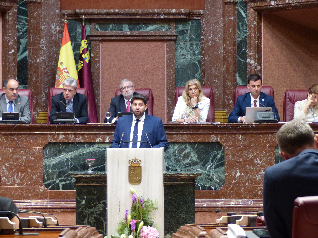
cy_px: 119
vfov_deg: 13.8
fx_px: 983
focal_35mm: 107
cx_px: 159
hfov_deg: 18.4
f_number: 2.8
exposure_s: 1/30
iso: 400
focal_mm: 19.2
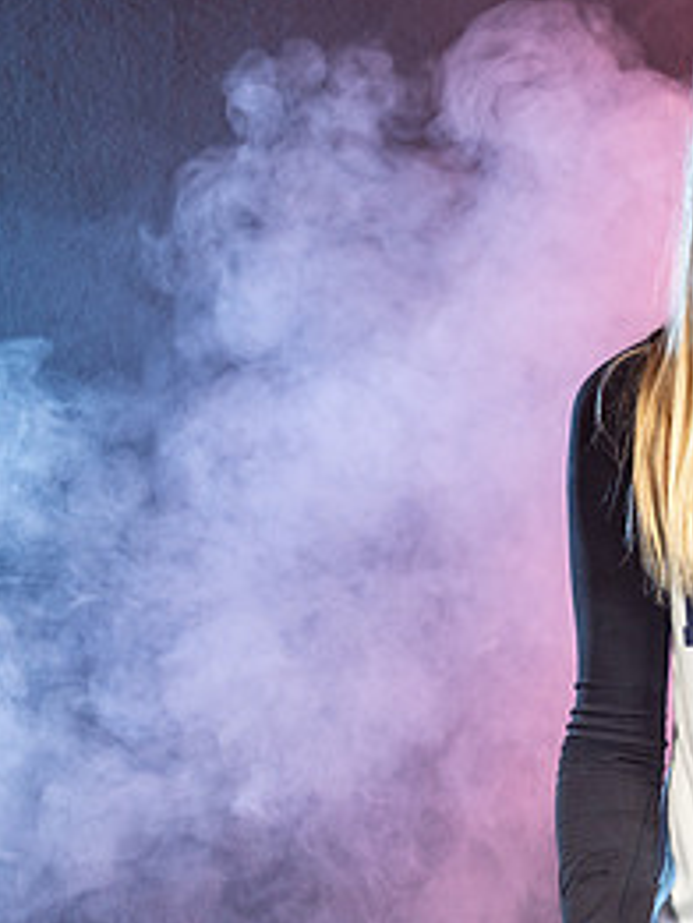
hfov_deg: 6.4
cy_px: 657
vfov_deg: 8.6
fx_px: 6134
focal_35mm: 230
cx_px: 910
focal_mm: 74
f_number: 6.3
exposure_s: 1/200
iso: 64
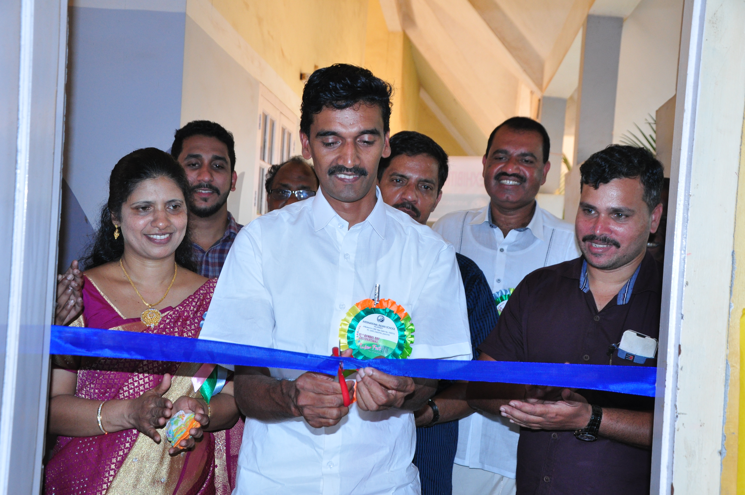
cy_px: 248
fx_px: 992
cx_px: 372
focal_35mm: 48
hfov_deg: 41.2
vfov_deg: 28.0
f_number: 6.3
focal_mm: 32
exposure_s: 1/125
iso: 800
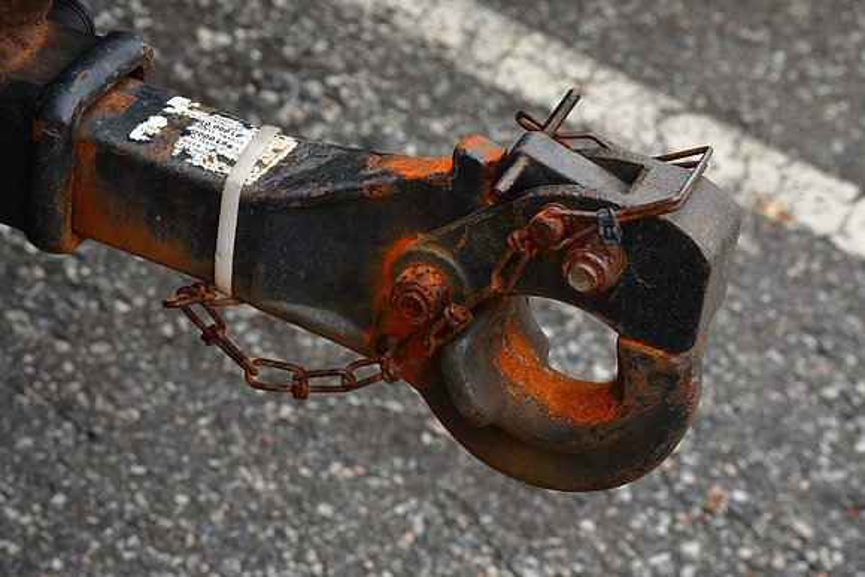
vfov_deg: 12.7
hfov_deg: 18.9
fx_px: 2595
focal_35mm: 108
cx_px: 432
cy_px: 288
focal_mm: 72
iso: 1250
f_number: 11
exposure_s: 1/125
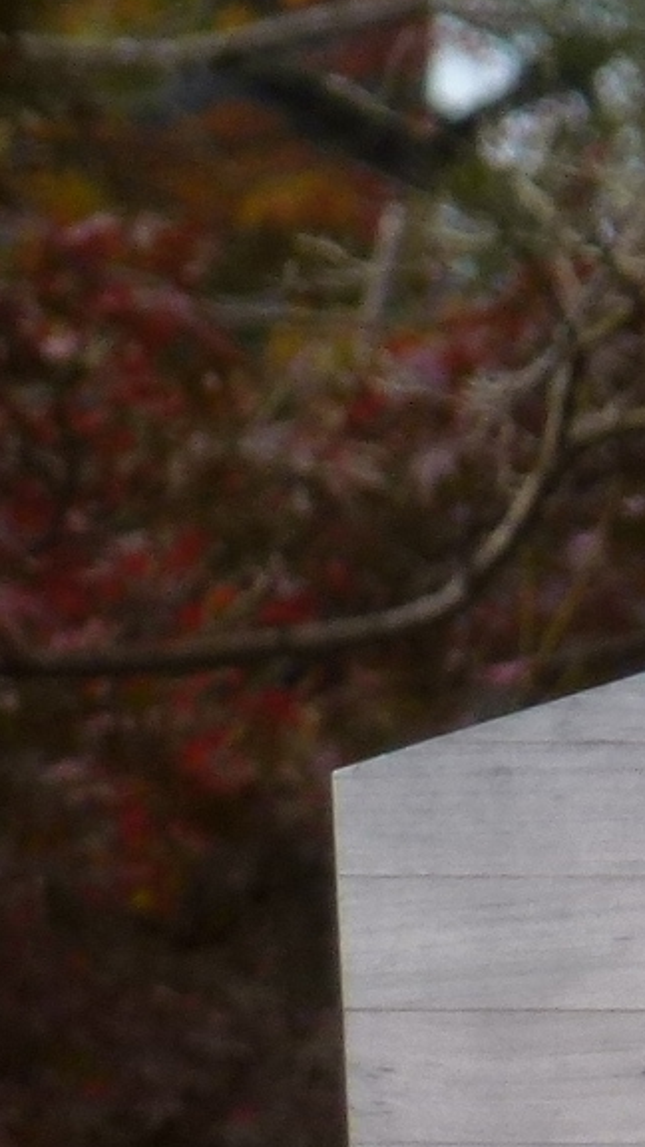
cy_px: 1754
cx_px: 1740
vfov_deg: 1.9
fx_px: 34175
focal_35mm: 1124
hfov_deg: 1.1
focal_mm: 41.5
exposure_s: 1/160
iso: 100
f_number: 5.6
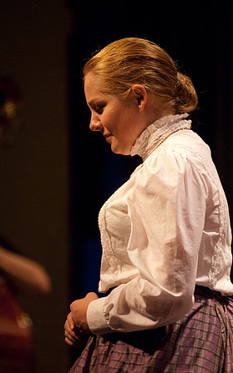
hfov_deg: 4.3
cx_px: 124
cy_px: 186
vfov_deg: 6.8
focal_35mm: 308
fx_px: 3132
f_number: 2.8
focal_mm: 200
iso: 1000
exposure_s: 1/125
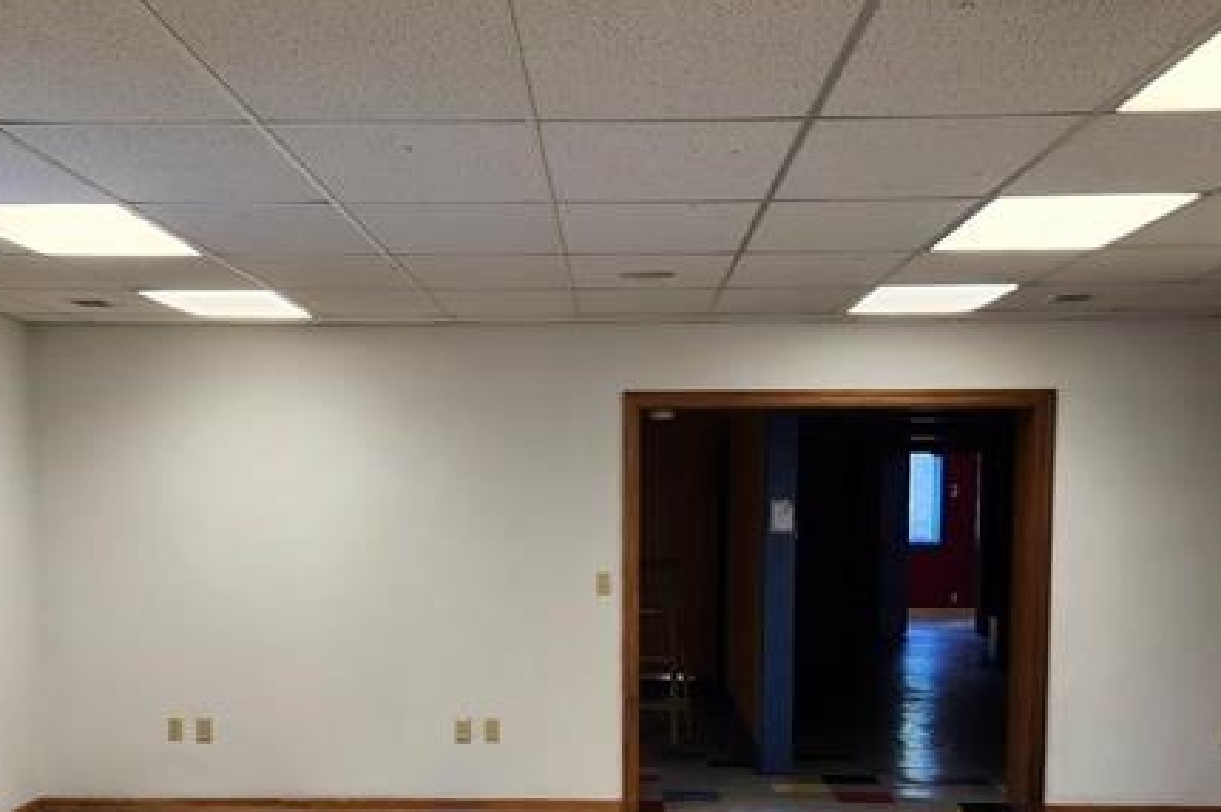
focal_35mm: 57
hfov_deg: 35.0
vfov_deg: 23.4
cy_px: 653
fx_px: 1932
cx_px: 548
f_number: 1.8
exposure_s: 1/120
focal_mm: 5.4
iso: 50
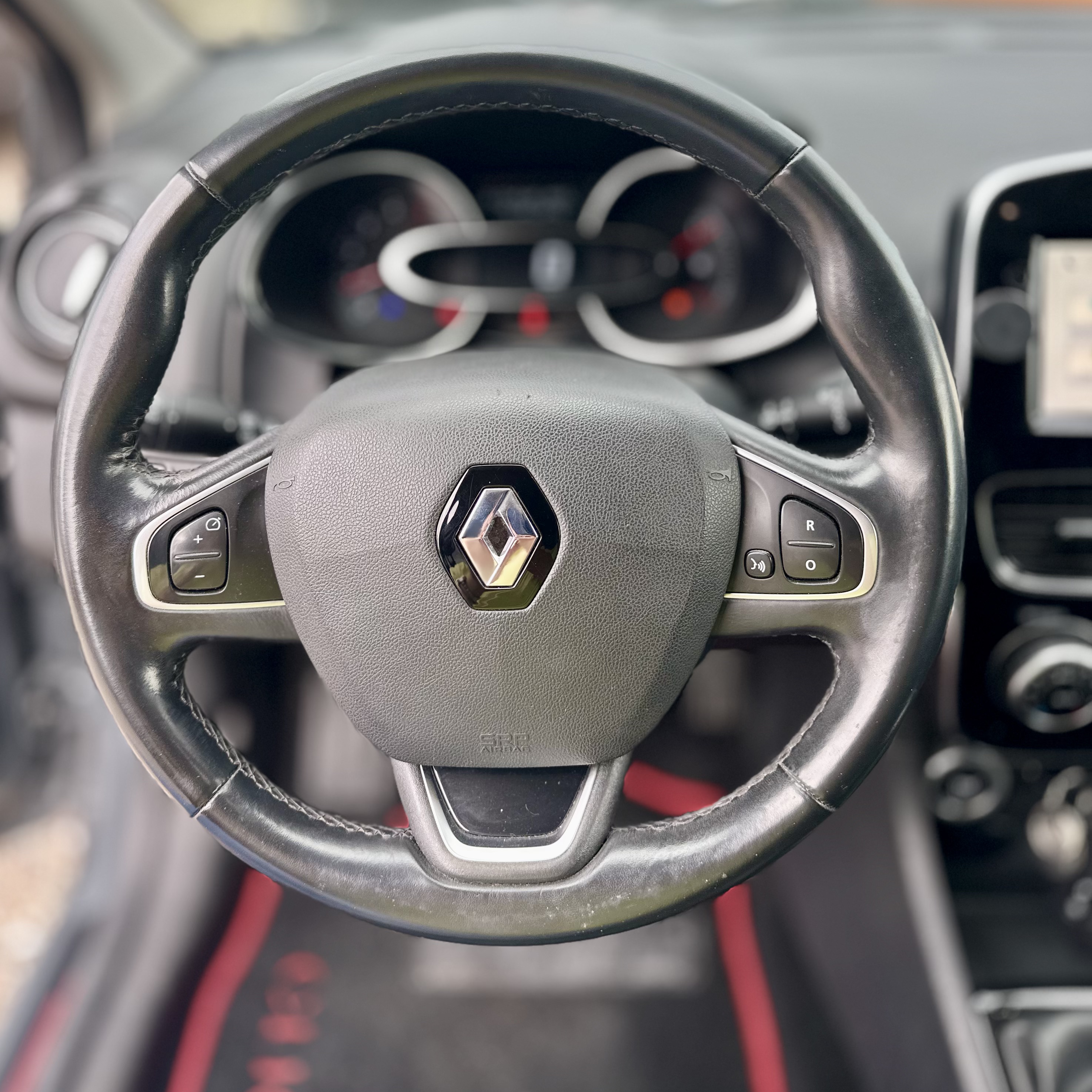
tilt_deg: -24.9
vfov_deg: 54.8
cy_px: 389
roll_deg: +0.3
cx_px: 536
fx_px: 1035
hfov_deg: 55.6
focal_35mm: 29
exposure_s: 1/121
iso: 64
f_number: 1.78
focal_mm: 6.86
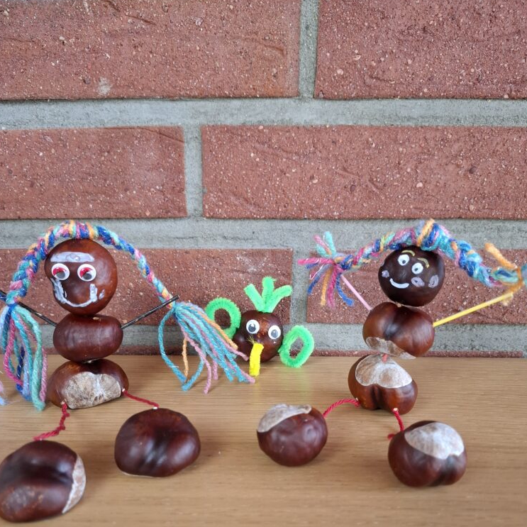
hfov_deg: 57.3
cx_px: 264
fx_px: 482
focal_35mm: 28
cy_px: 345
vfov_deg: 56.2
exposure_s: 1/100
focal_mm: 5.54
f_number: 1.8
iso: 320
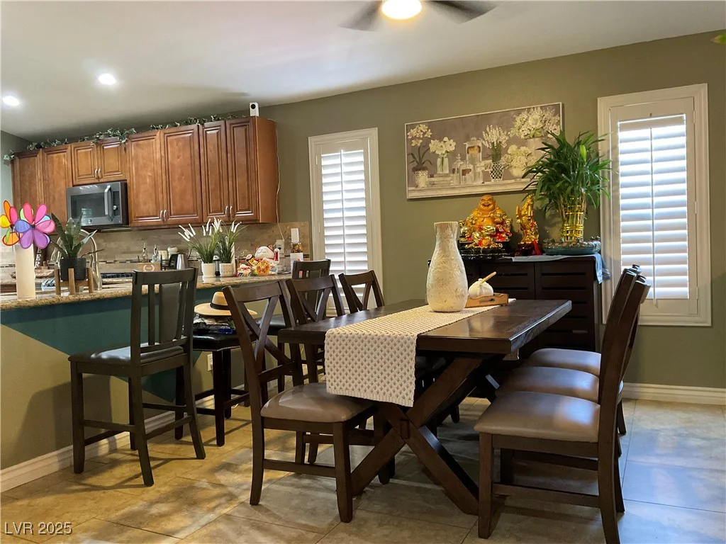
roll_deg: +1.8
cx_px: 363
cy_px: 272
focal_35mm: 29
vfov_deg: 48.2
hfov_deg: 61.7
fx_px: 608
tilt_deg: -2.3
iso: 250
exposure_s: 1/40
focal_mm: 3
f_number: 1.8
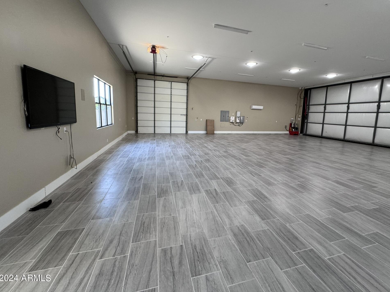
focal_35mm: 15
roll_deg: -2.1
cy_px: 136
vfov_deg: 81.6
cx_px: 207
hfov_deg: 98.0
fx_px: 169
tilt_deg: -7.3
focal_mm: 2.22
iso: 200
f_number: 2.2
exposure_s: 1/60
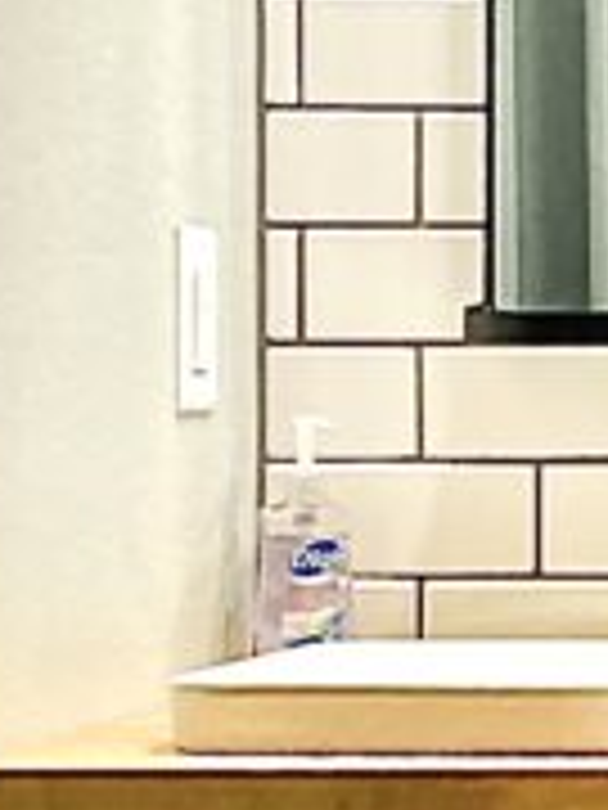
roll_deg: +0.4
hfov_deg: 7.4
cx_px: 1527
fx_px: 4379
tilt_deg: +0.1
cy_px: 459
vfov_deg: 10.6
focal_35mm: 187
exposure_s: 1/60
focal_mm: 3.99
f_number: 1.8
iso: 100
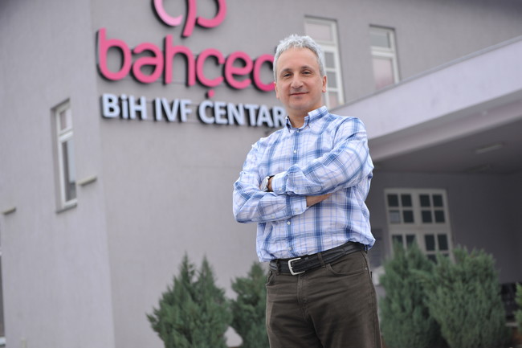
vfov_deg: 19.4
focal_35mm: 70
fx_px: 1015
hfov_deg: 28.9
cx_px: 261
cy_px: 174
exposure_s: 1/125
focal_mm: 70
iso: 640
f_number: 4.5
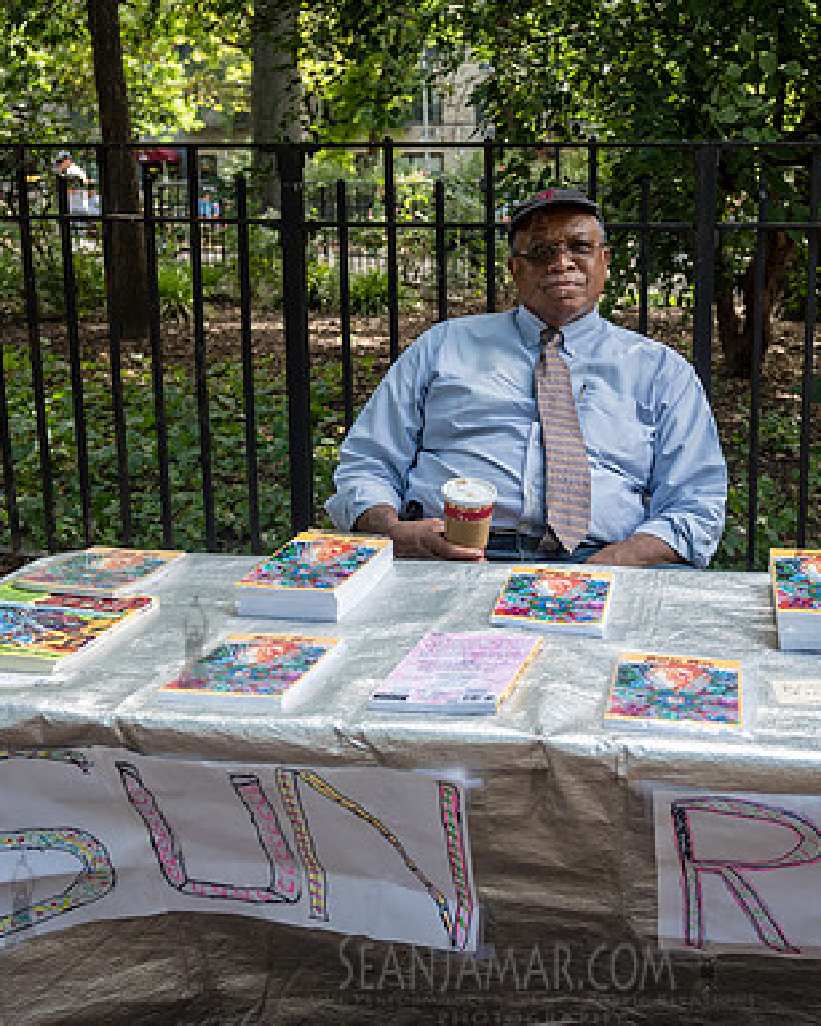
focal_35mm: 44
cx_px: 540
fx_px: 1337
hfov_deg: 33.9
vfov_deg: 41.9
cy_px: 450
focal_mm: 27
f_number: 3.5
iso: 200
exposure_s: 1/200
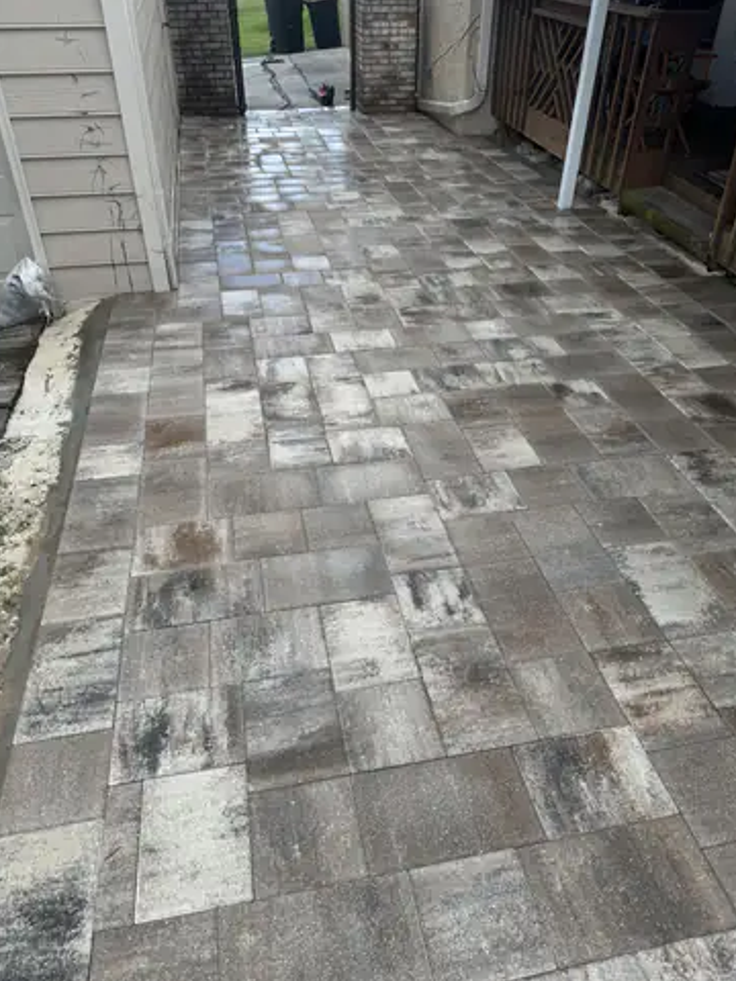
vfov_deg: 69.4
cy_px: 476
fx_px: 709
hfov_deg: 54.9
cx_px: 373
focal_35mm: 25
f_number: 1.78
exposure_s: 1/1059
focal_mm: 6.76
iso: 80
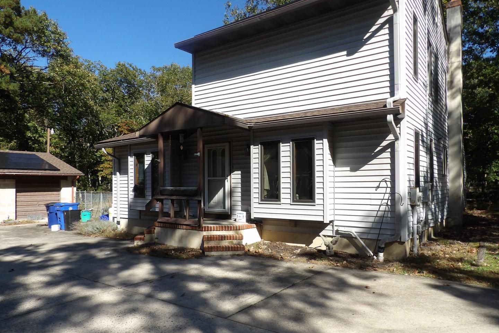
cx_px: 250
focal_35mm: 25
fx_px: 347
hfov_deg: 71.5
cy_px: 184
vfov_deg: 51.2
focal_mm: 4.3
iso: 100
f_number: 3.2
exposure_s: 1/952
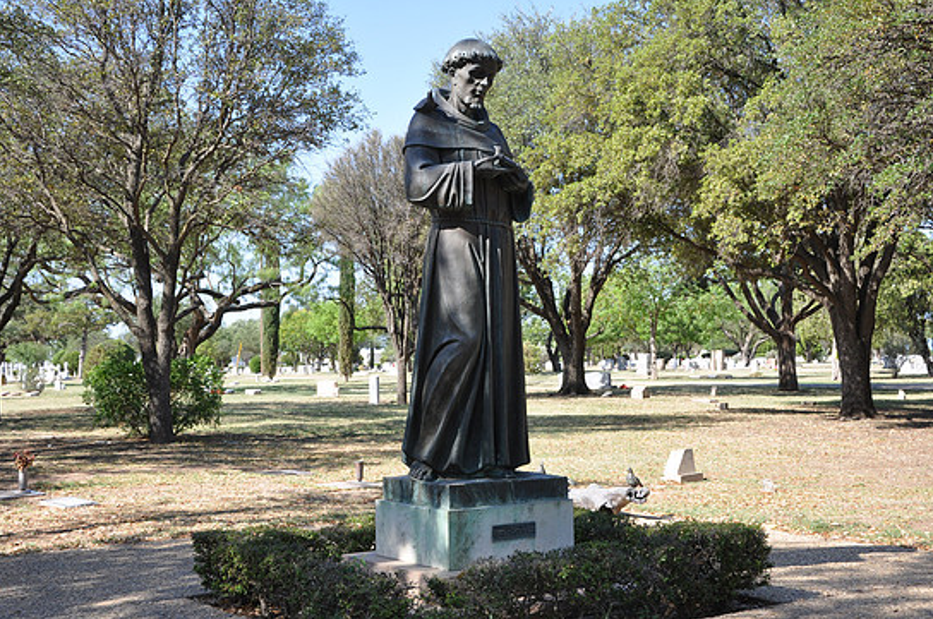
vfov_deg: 28.0
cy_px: 291
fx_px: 1242
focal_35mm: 48
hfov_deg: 41.2
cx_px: 479
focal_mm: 30
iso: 200
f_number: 6.3
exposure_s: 1/160
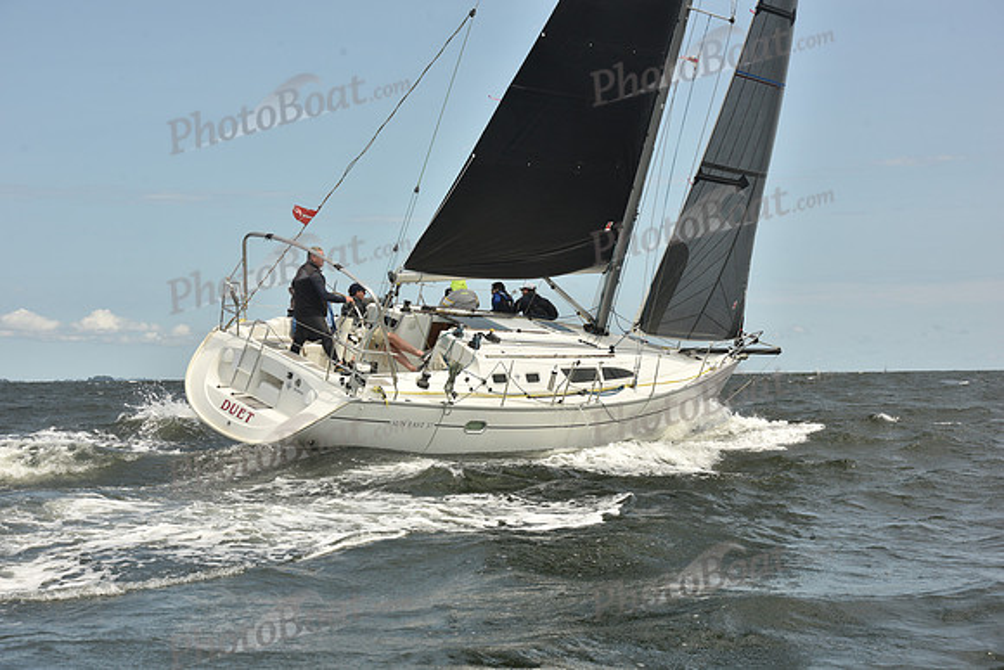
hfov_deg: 28.8
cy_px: 335
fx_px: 1953
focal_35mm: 70
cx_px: 502
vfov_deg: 19.5
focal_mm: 70
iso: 250
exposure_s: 1/800
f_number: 10
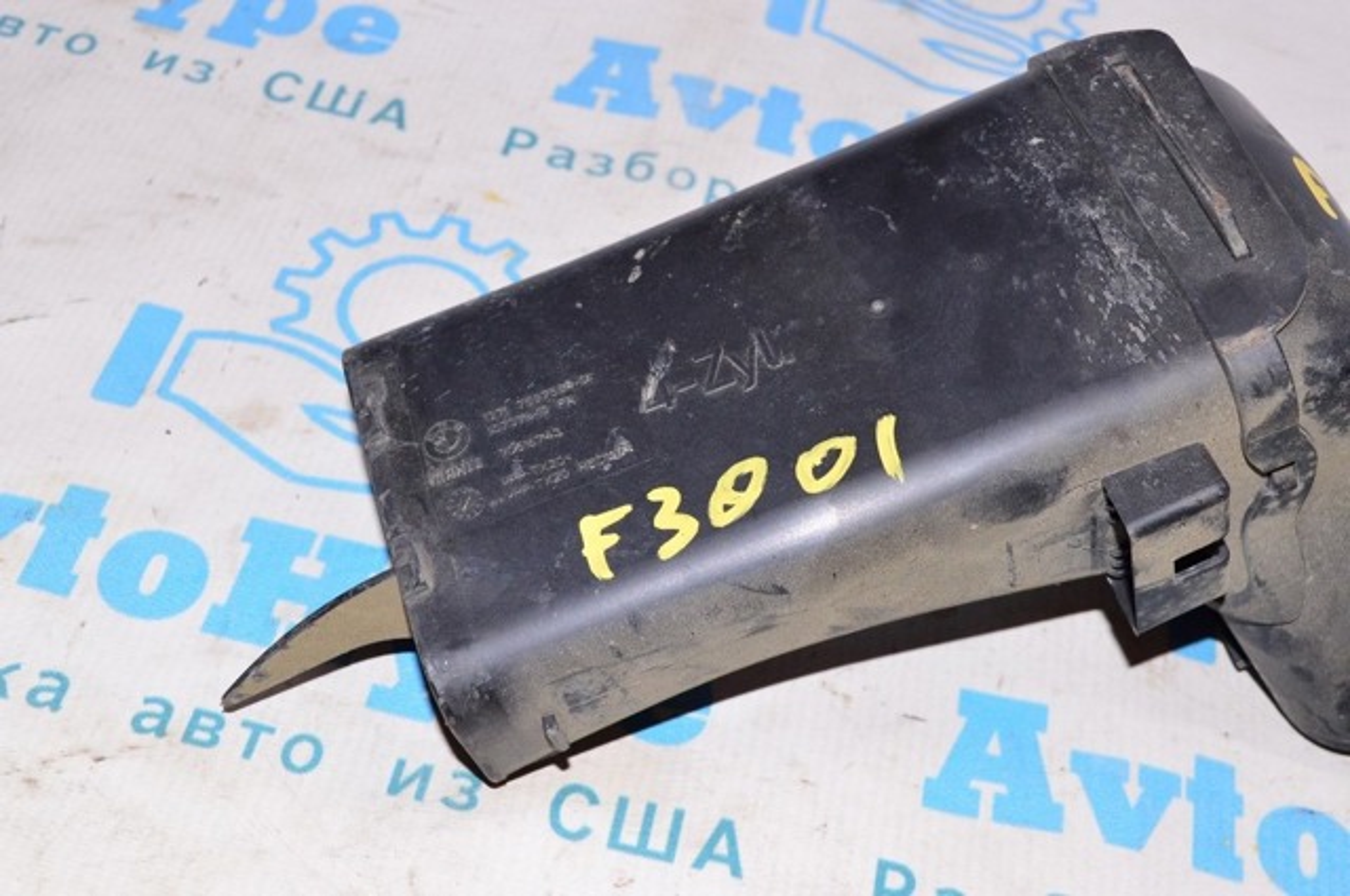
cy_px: 448
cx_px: 675
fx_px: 1910
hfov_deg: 38.9
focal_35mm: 51
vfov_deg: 26.4
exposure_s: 1/200
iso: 1600
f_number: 8
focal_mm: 34
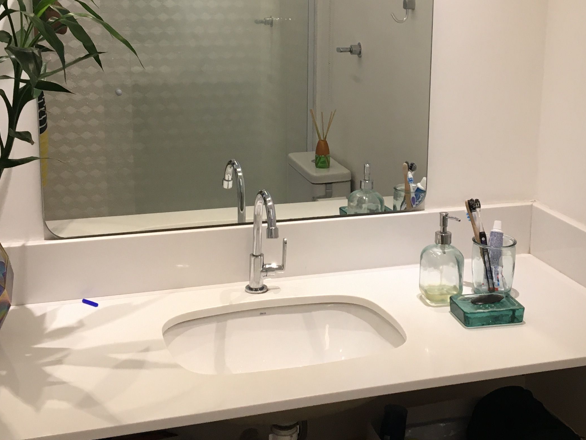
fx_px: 948
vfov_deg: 26.0
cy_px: 148
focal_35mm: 56
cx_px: 368
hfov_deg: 34.2
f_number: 2.2
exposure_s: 1/30
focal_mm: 4.15
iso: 25
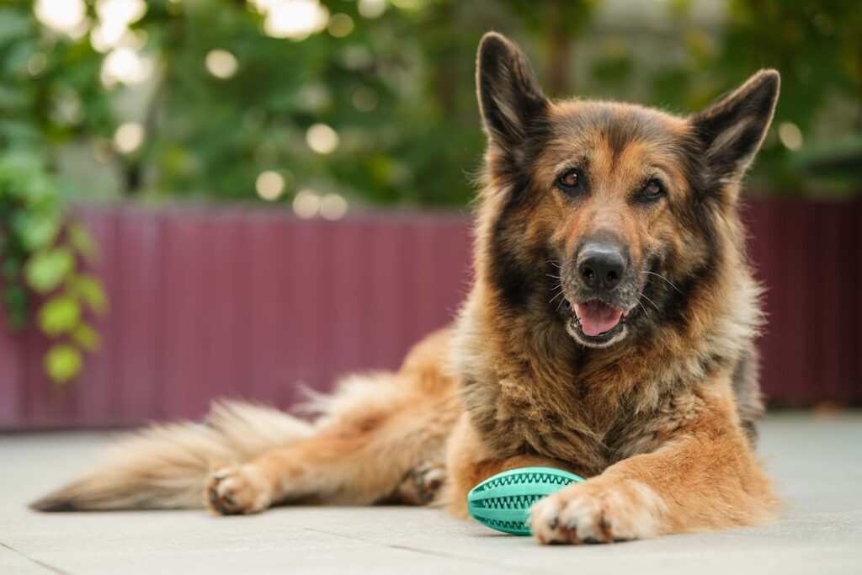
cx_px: 431
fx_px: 2011
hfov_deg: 24.2
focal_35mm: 84
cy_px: 288
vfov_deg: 16.3
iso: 160
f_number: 1.6
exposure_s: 1/340
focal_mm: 56
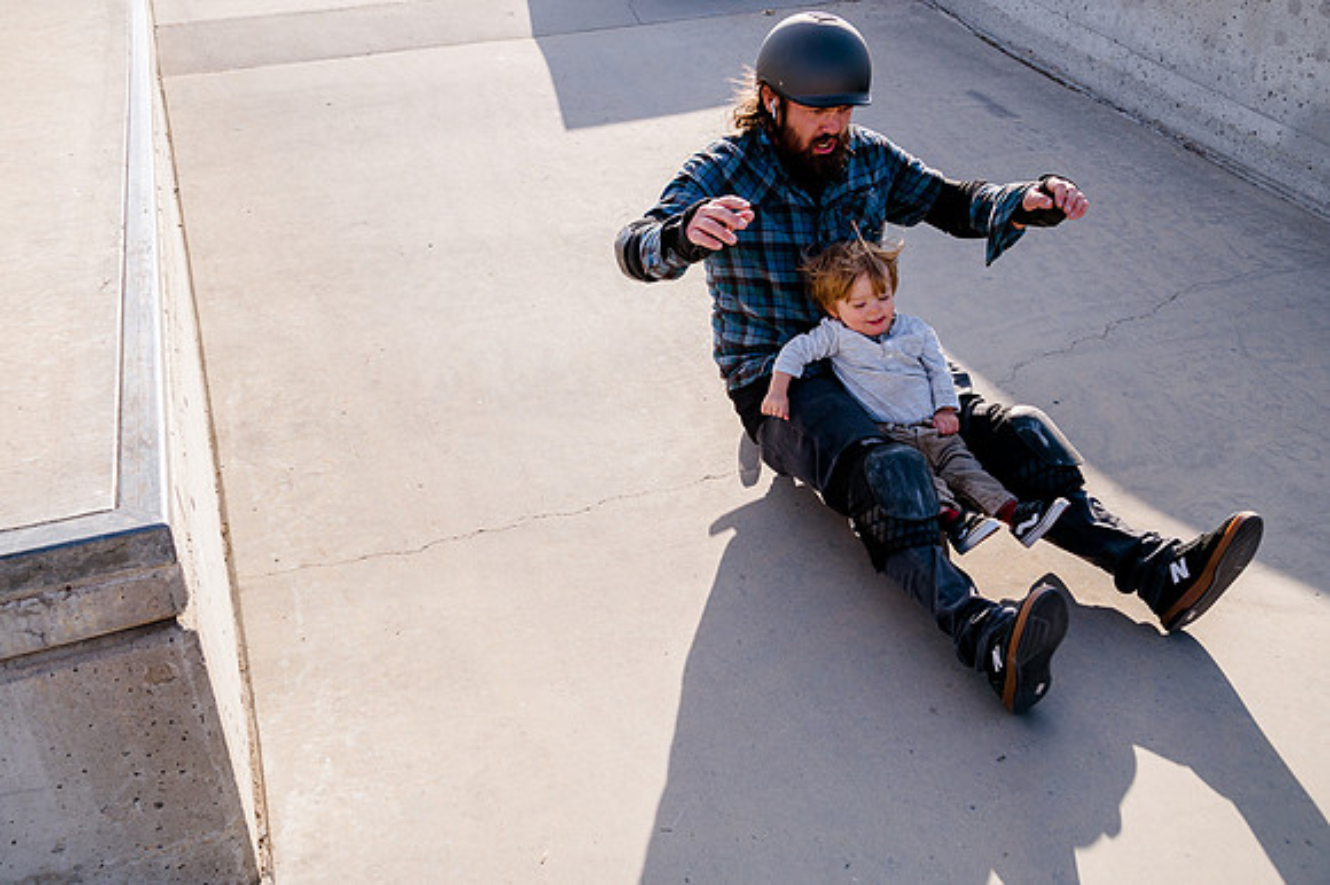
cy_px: 401
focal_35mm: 33
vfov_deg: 40.1
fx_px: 1211
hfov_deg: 57.4
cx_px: 603
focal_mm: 30
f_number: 8
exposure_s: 1/640
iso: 200
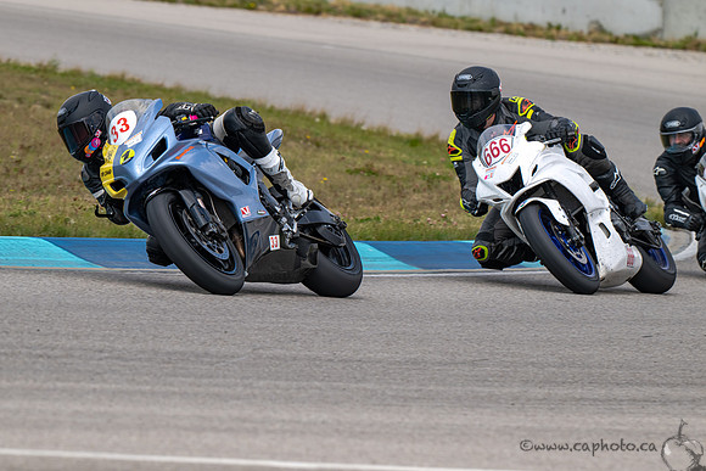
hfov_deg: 4.9
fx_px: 8218
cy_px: 267
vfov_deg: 3.3
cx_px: 306
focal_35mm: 419
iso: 360
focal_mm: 370
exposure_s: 1/800
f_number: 9
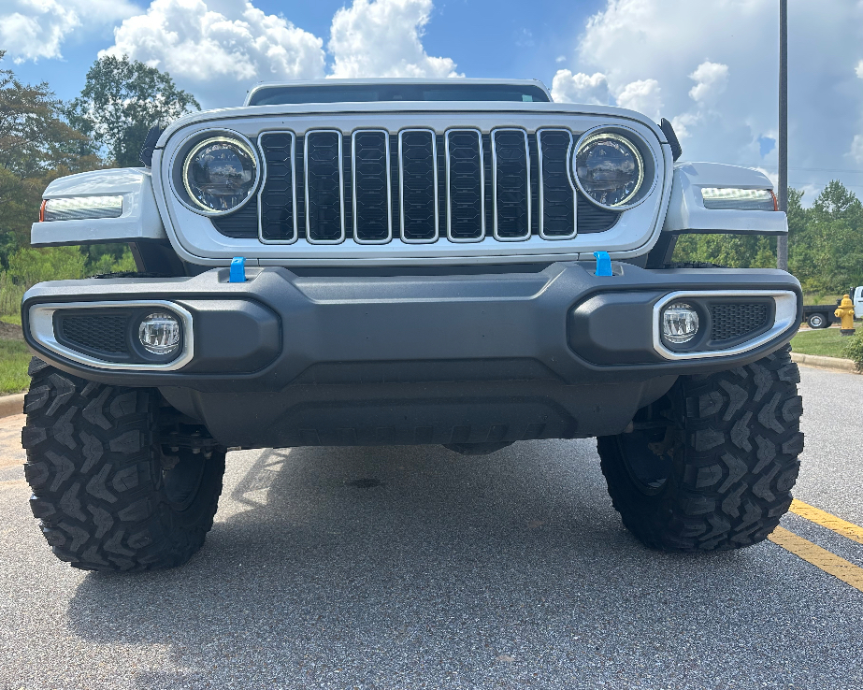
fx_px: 664
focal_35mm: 26
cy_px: 344
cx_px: 418
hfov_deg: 66.0
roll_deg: -0.4
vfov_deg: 54.9
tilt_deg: -0.2
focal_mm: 6.86
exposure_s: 1/1587
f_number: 1.78
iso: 80
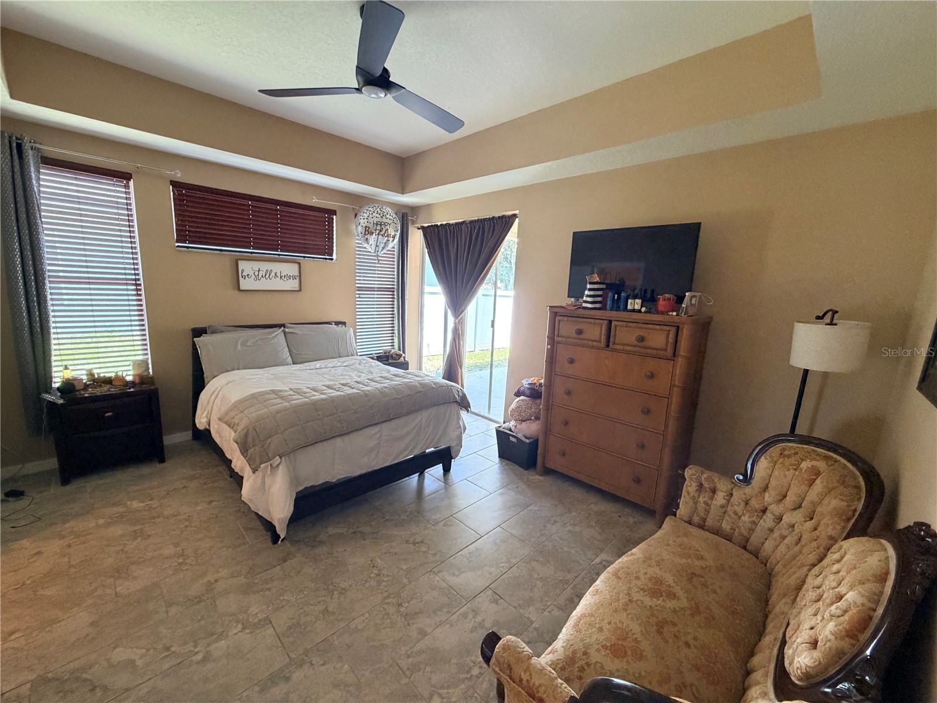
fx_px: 379
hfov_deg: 102.1
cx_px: 468
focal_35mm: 14
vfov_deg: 85.7
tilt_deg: -10.3
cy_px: 352
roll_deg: -2.4
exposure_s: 1/60
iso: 320
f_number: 2.2
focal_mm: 2.22
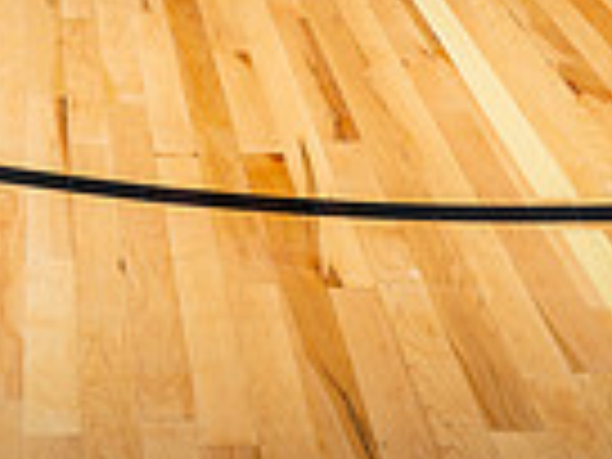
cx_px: 171
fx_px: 1962
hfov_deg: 17.6
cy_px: -522
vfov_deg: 11.7
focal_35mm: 111
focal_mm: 35
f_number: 5.6
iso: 200
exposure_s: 1/250
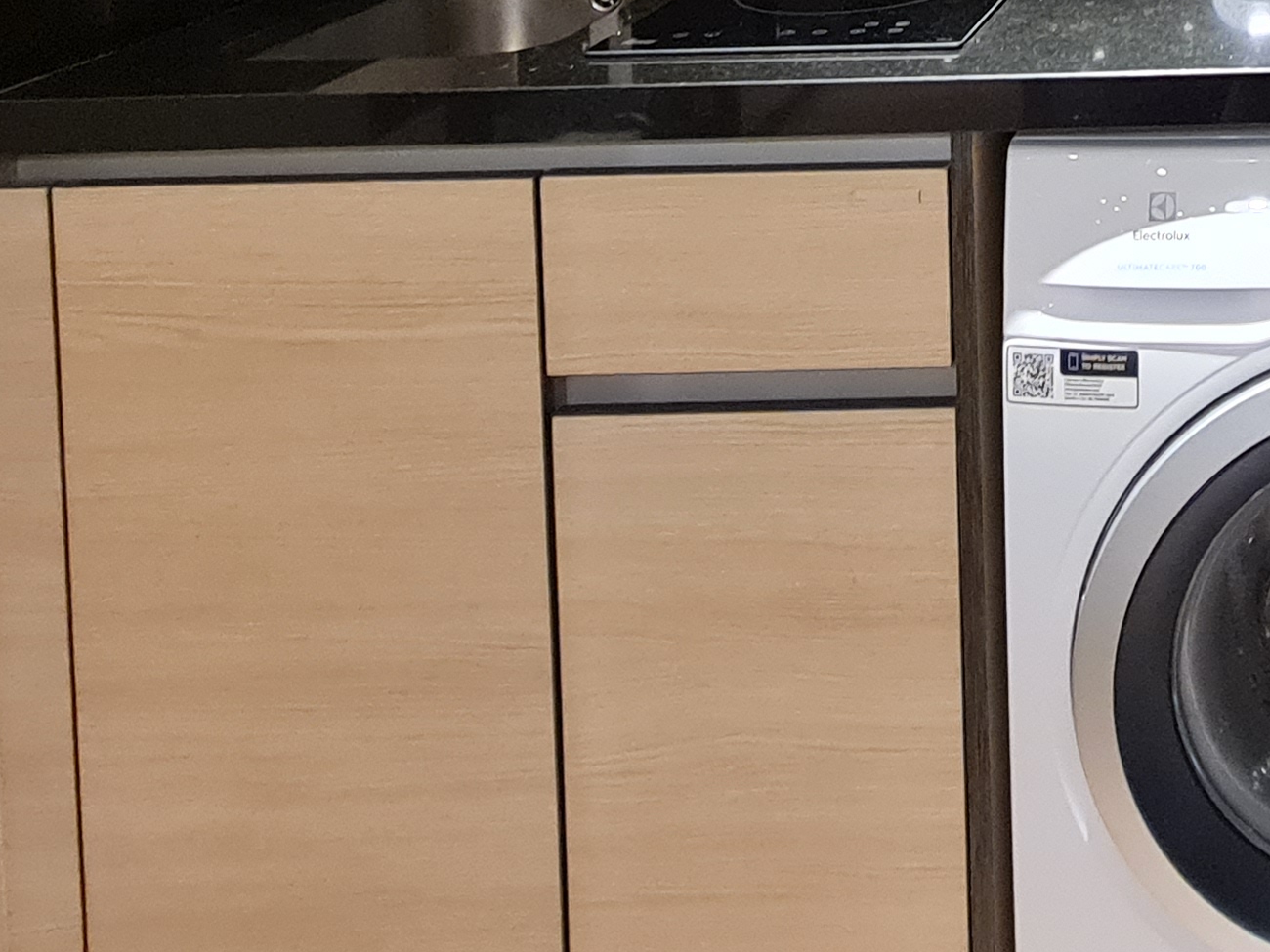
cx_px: 1430
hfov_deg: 38.0
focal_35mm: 40
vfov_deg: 28.6
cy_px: -323
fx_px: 1468
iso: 640
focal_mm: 2.2
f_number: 2.2
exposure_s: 1/25
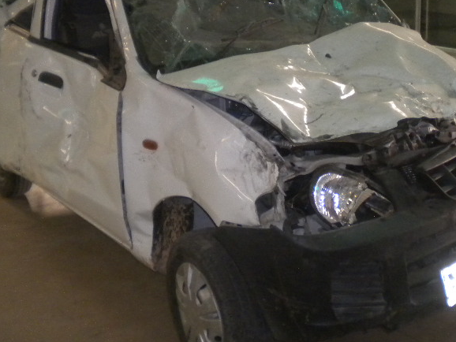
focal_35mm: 62
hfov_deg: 31.0
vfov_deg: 23.6
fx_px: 817
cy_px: 123
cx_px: 286
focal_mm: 6.3
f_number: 3.1
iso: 400
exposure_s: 1/30
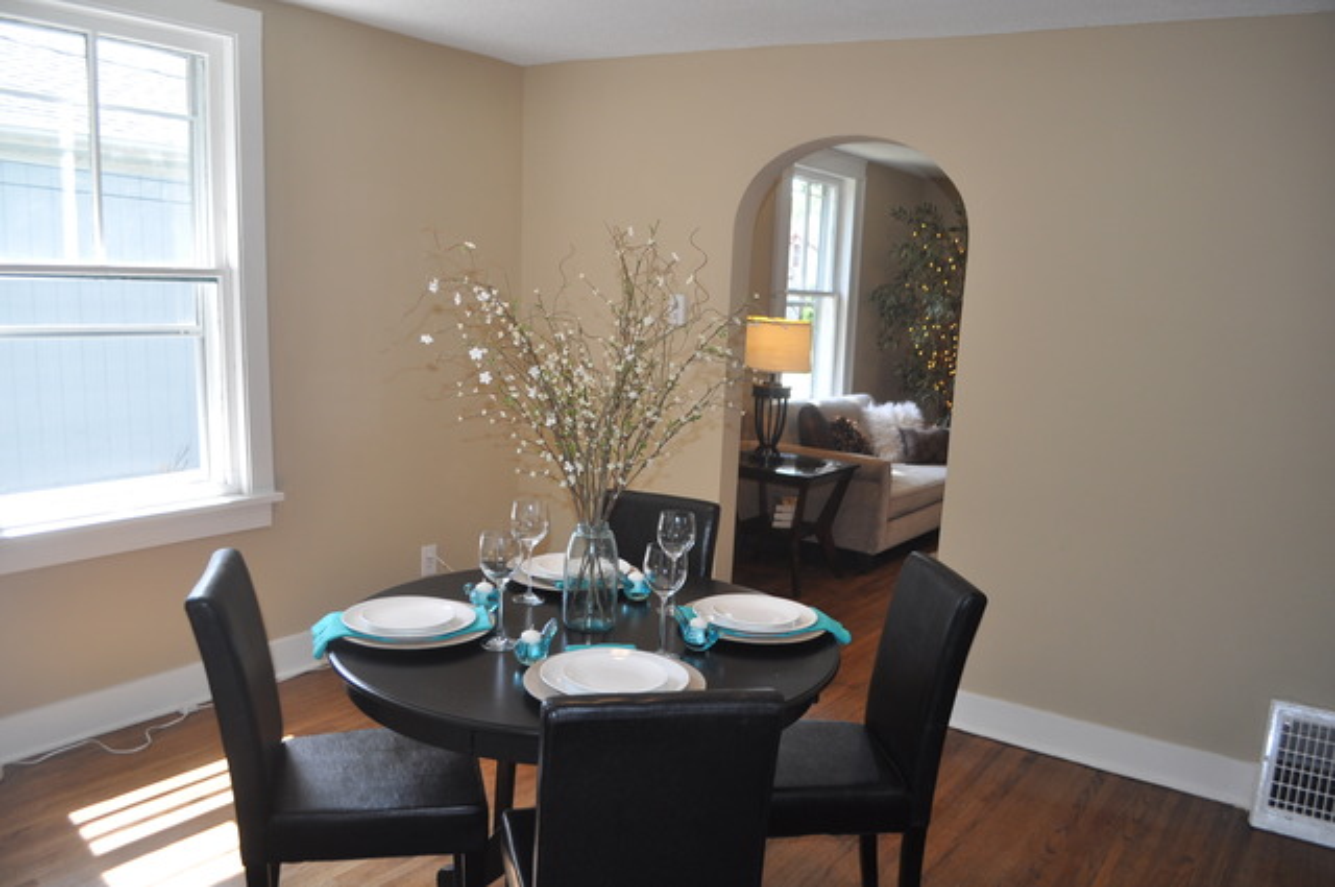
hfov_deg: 67.4
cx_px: 668
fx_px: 1000
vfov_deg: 47.8
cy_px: 444
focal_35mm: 27
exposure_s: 1/125
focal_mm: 18
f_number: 3.5
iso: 400
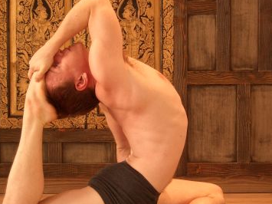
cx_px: 106
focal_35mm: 84
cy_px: 122
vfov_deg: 17.5
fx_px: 660
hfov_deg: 23.2
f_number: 3.2
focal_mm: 11.3
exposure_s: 1/13
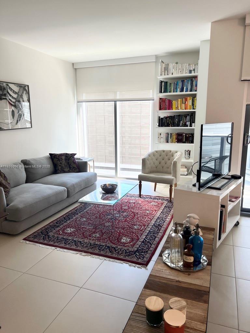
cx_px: 125
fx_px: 250
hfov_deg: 53.1
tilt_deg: -10.0
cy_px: 166
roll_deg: +0.2
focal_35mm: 26
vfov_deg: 67.3
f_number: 1.5
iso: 64
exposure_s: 1/120
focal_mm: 5.7
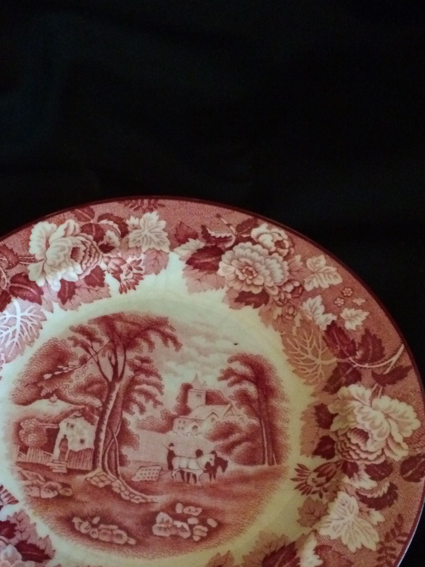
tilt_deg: -57.3
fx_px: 720
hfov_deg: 32.8
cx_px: 171
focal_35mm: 44
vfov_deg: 42.7
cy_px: 351
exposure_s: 1/15
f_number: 2.2
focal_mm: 4.15
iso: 640
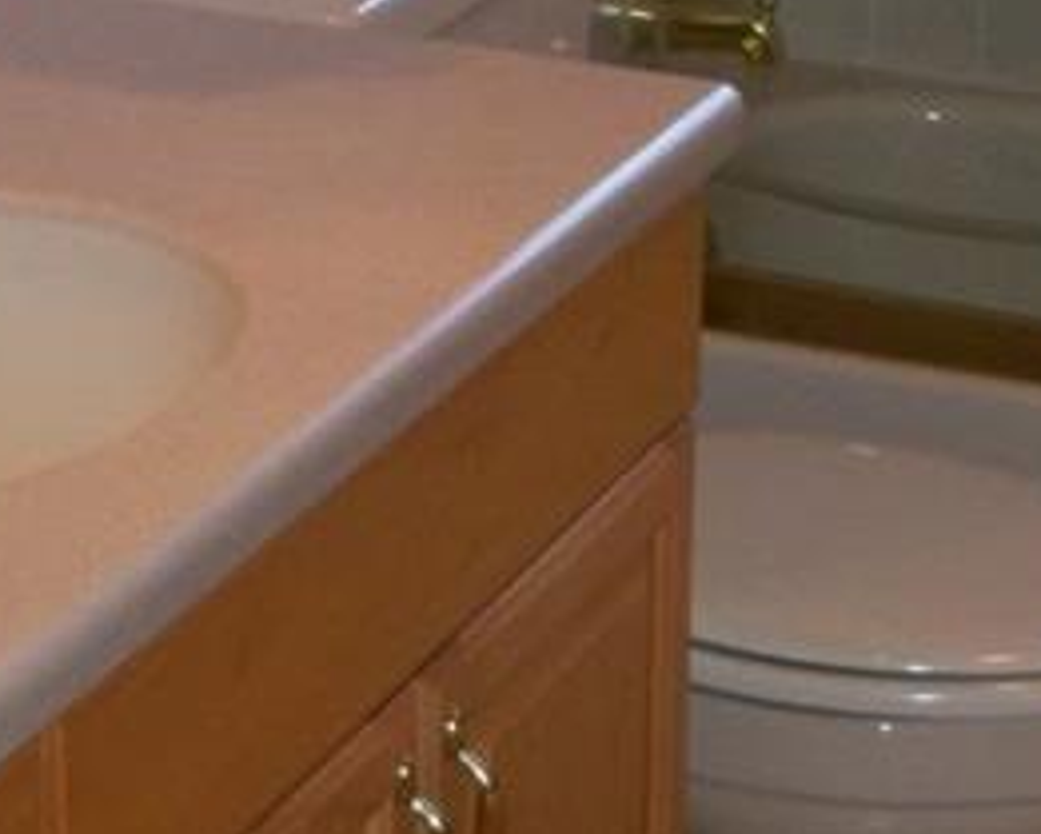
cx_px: 582
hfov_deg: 14.4
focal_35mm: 134
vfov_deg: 11.3
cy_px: -227
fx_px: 4130
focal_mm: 6.2
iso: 200
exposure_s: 1/30
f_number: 3.5
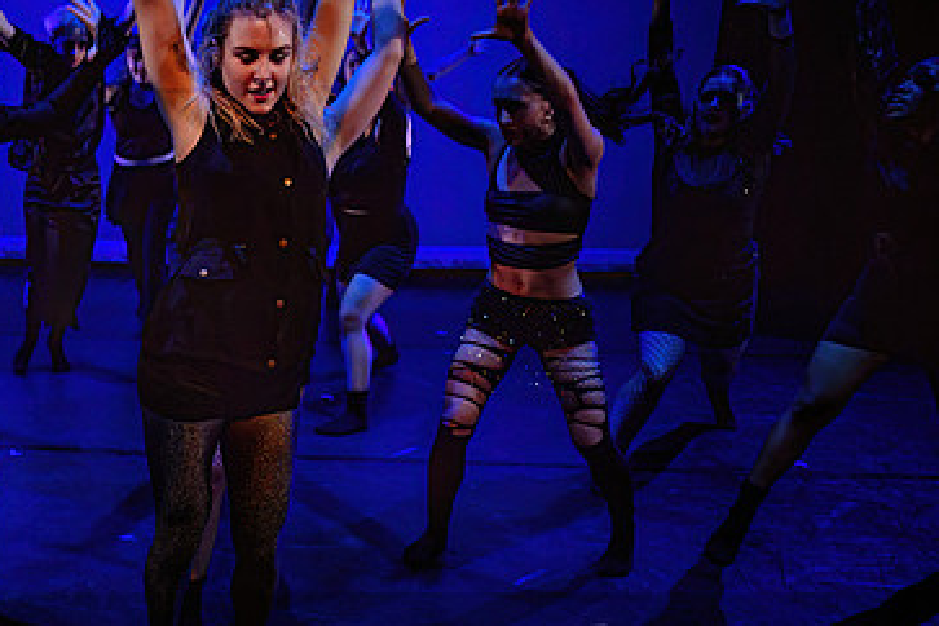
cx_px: 108
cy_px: 385
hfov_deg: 42.0
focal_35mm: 43
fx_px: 1121
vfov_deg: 31.1
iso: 3200
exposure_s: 1/300
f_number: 2.8
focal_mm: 24
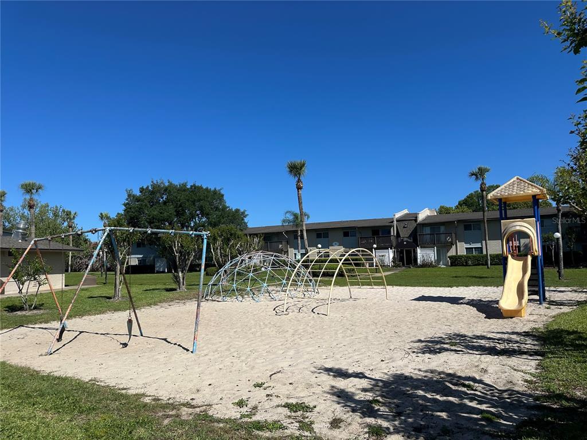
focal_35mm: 24
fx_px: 407
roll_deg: +0.3
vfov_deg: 56.8
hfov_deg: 71.6
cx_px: 294
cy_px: 220
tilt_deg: +1.8
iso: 80
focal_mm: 6.86
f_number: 1.78
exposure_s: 1/7042
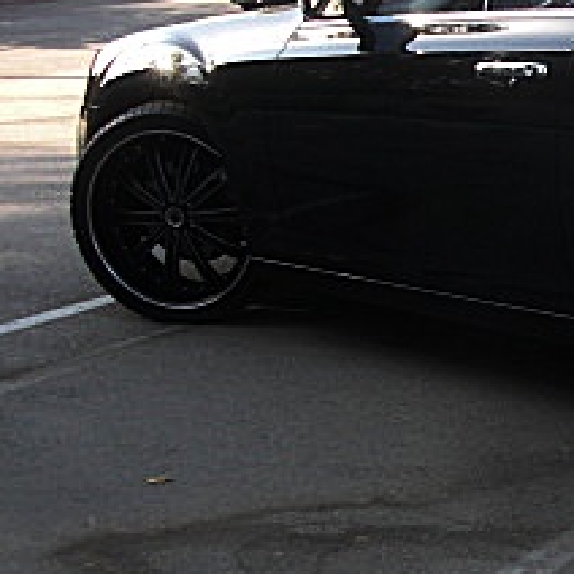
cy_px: 292
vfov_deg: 18.1
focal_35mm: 96
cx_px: 815
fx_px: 1801
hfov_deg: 16.7
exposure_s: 1/125
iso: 50
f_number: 2.8
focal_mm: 6.3
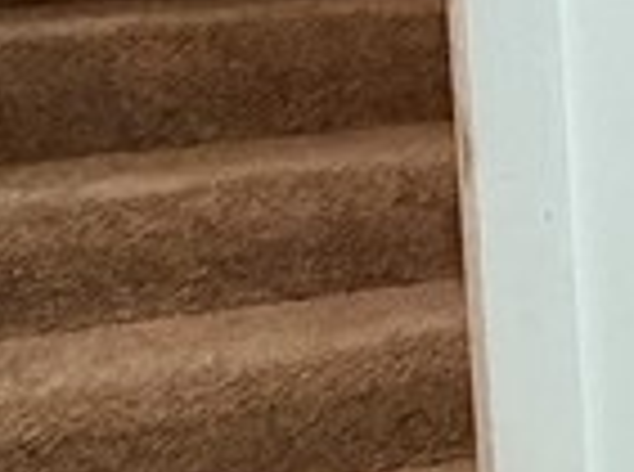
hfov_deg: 11.6
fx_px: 1863
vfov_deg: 13.7
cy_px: -198
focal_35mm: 102
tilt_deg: -4.0
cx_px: 1866
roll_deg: -0.4
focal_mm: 2.22
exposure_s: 1/120
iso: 320
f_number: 2.2
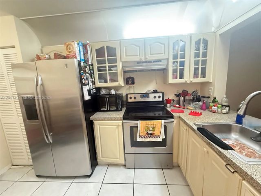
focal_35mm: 14
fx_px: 106
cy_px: 98
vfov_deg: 85.7
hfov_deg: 102.1
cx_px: 130
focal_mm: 2.22
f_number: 2.2
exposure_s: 1/60
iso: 800
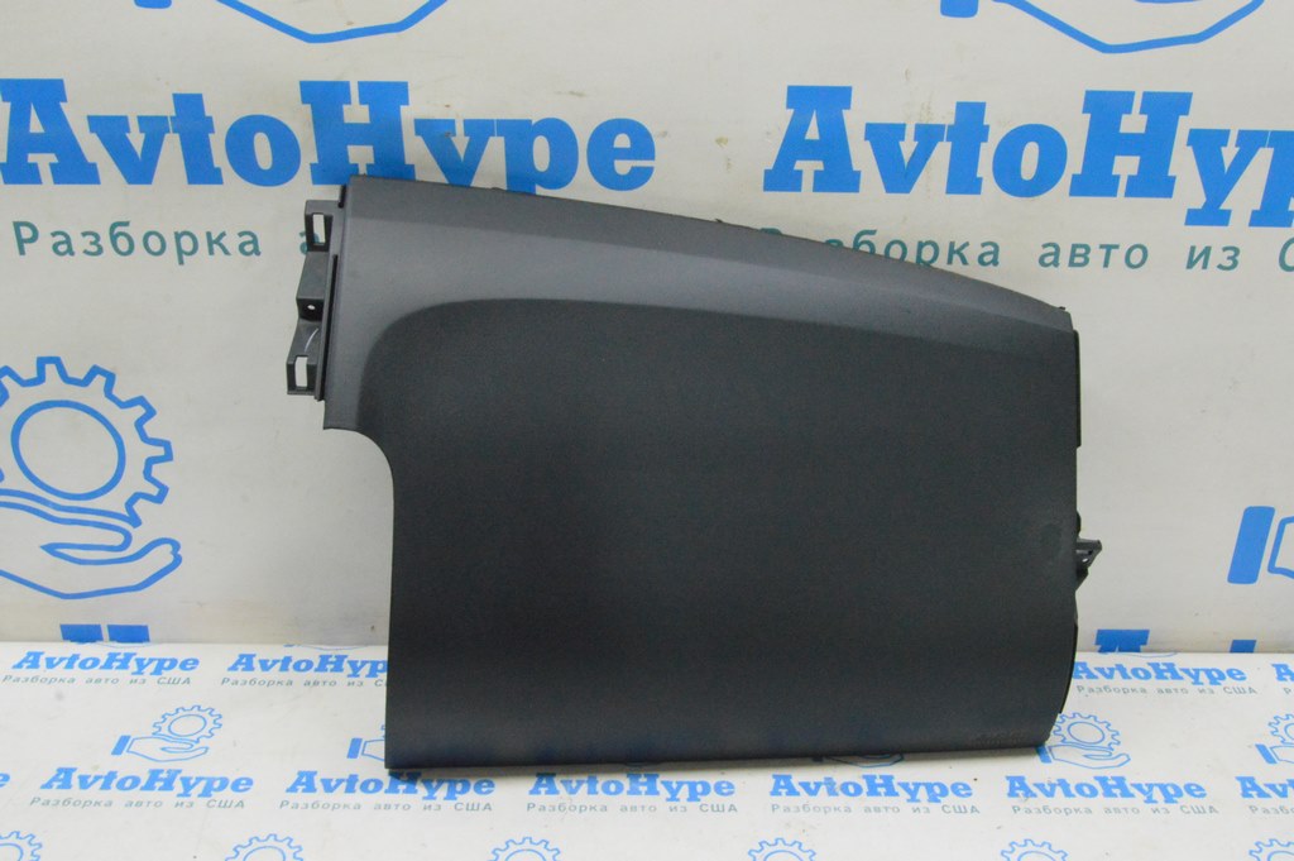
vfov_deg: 38.3
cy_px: 430
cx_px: 647
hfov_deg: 55.1
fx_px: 1239
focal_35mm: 34
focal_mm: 23
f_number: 20
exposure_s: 1/15
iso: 6400
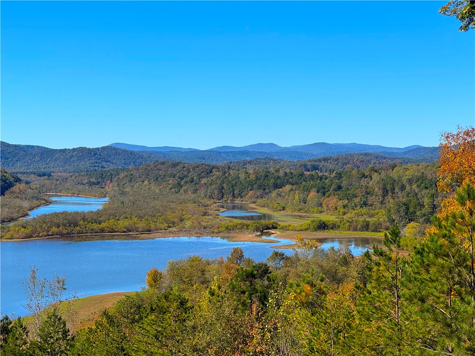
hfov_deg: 25.3
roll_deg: +0.3
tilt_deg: +0.3
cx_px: 238
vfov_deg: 19.1
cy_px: 178
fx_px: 1057
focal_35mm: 77
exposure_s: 1/1004
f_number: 2.8
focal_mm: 9
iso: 25
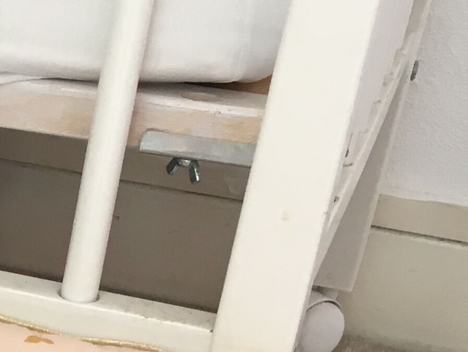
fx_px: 1758
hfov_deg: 13.2
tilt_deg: -27.6
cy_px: 420
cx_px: -462
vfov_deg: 11.2
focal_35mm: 130
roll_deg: -2.0
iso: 80
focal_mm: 4.15
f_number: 2.2
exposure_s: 1/33
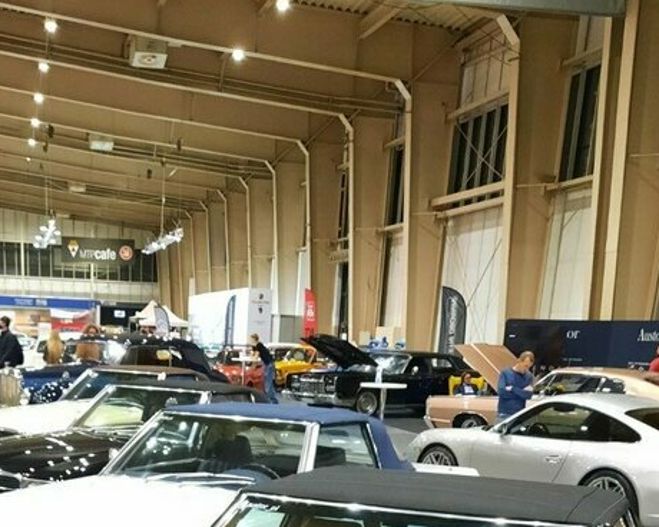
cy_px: 703
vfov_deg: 24.6
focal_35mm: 53
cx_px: 212
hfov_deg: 35.0
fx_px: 1034
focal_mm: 4.6
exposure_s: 1/33
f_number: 2
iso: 400
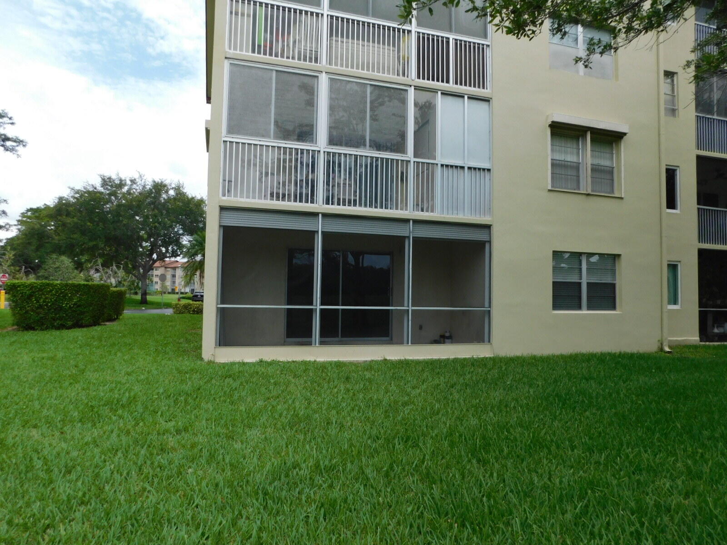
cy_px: 272
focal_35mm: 23
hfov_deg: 73.9
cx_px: 364
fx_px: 483
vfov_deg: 58.9
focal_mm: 4
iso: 125
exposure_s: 1/1250
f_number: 3
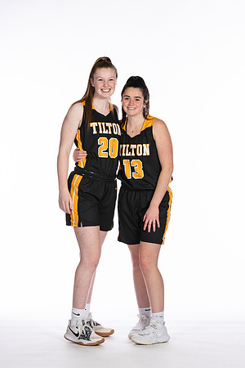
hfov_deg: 10.2
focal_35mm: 135
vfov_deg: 15.2
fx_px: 1378
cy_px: 184
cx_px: 122
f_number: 5.6
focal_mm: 90
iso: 100
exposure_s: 1/100
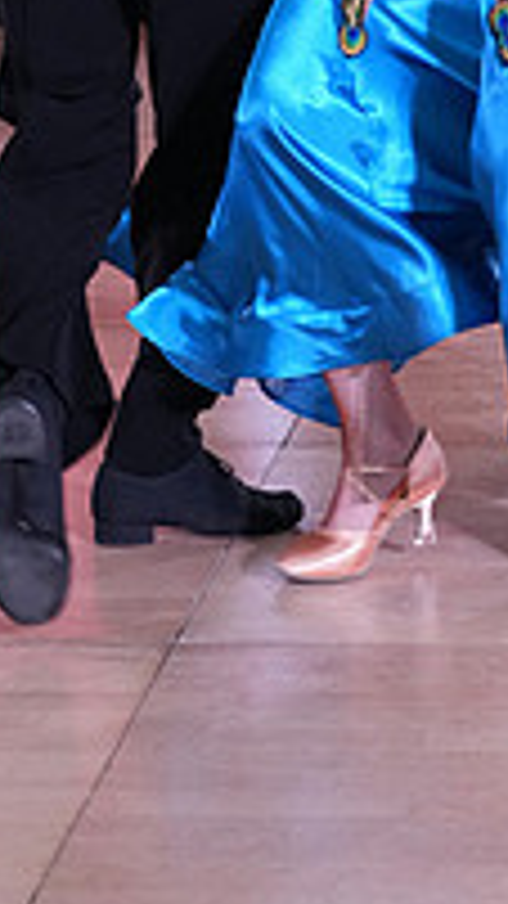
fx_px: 2827
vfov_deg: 17.0
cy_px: -310
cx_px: 200
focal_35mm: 118
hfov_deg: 10.3
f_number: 5
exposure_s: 1/250
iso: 2500
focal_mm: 39
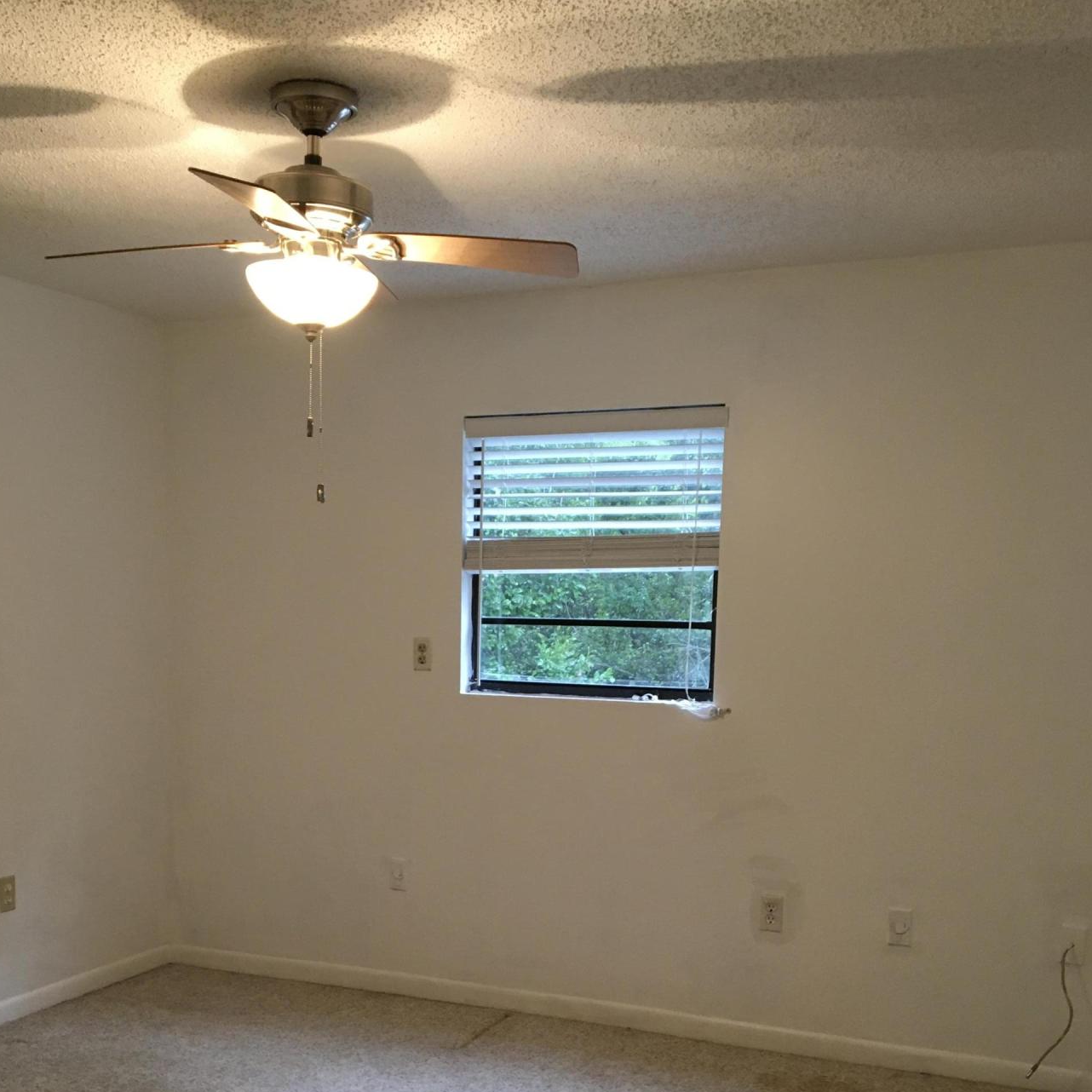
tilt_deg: -6.9
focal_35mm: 40
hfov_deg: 41.8
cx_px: 479
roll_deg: -2.2
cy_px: 769
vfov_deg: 41.1
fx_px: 1428
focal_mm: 4.15
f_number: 2.2
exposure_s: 1/30
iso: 100
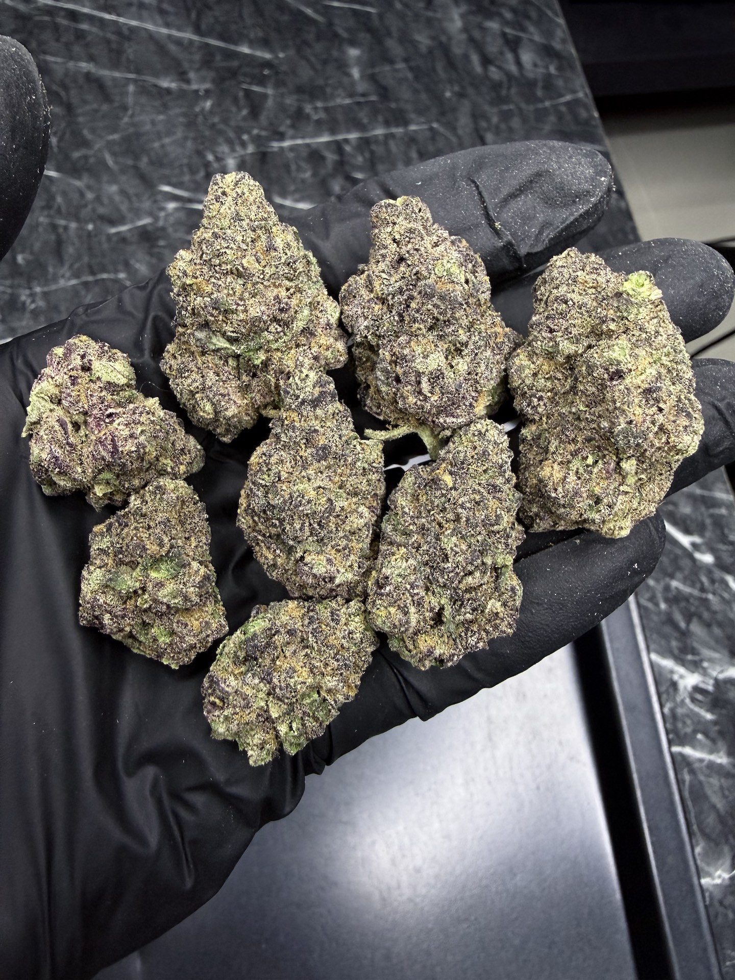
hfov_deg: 56.8
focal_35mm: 24
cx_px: 368
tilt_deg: -67.8
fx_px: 679
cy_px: 490
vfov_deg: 71.6
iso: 160
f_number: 2.2
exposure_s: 1/50
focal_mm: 2.22
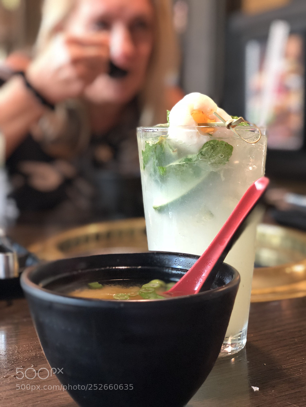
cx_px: 153
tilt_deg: -7.2
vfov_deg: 36.8
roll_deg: +0.2
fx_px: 613
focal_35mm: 52
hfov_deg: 28.0
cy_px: 204
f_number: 2.4
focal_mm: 6
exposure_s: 1/13
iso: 160
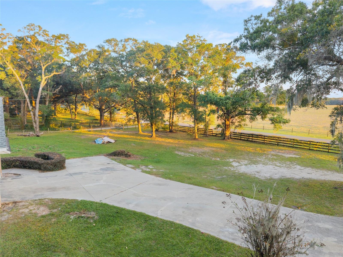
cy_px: 128
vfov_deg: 56.8
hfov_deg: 71.6
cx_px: 172
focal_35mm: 24
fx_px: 238
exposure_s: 1/240
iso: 400
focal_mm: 8.67
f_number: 1.8
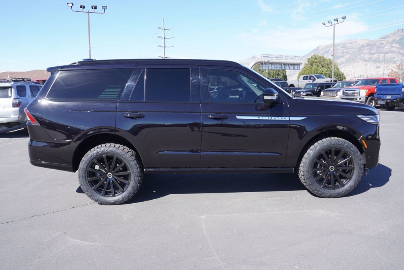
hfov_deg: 64.5
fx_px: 320
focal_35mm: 28
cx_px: 202
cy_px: 135
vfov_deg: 45.7
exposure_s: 1/160
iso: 100
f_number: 6.3
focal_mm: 19
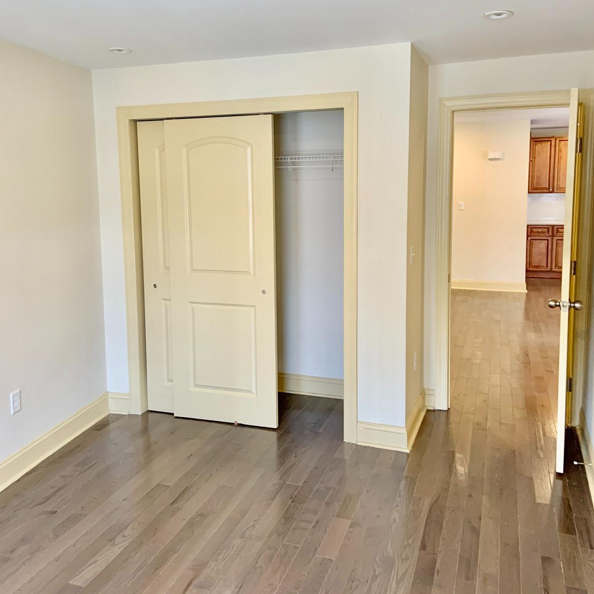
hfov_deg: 52.5
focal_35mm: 31
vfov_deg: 52.4
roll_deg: +0.6
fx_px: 602
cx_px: 297
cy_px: 266
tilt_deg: -5.2
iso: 160
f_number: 1.8
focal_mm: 4.25
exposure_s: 1/60
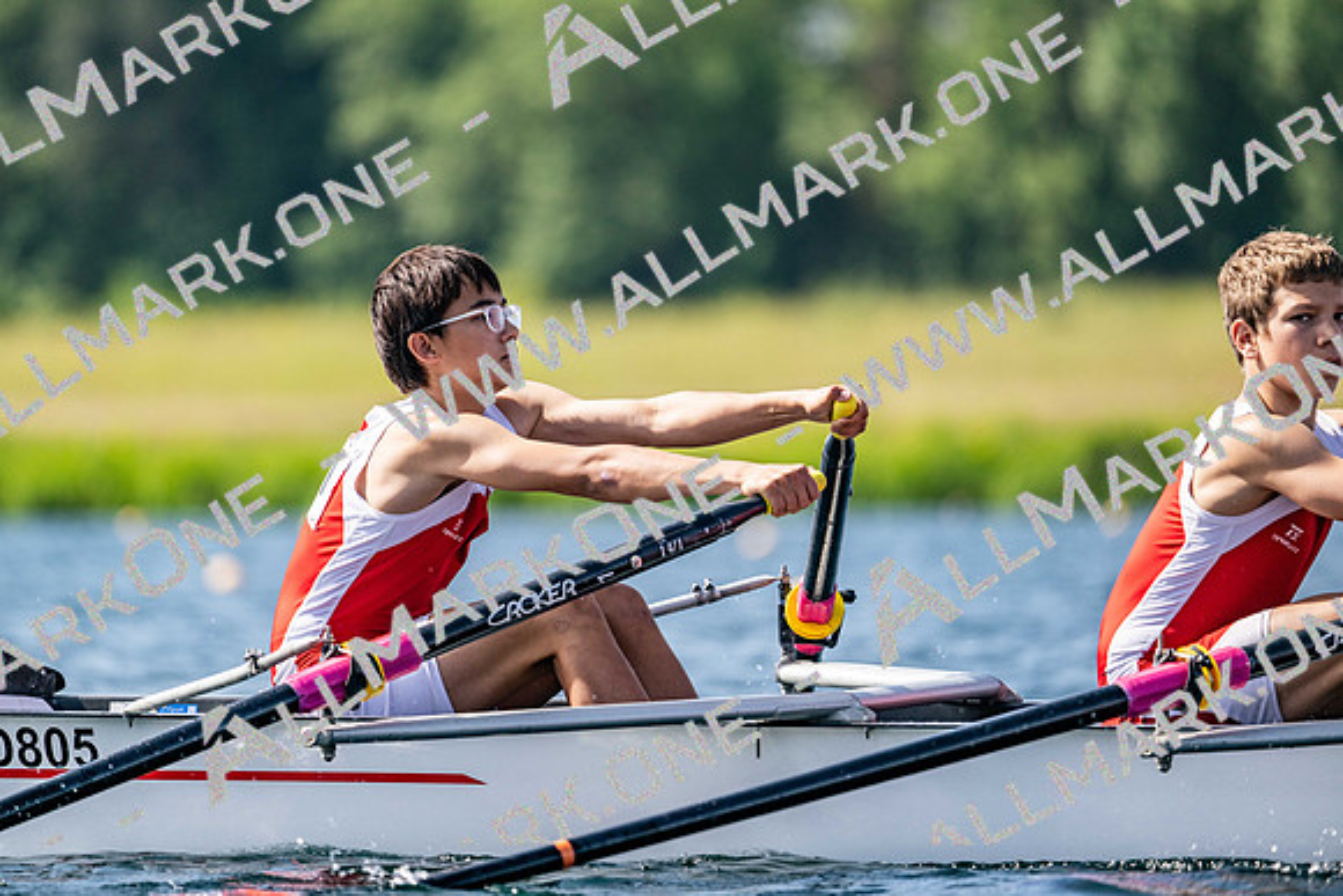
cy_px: 448
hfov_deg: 5.2
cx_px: 672
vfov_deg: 3.4
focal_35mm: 400
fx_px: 14925
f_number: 4.5
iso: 320
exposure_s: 1/2500
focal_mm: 400
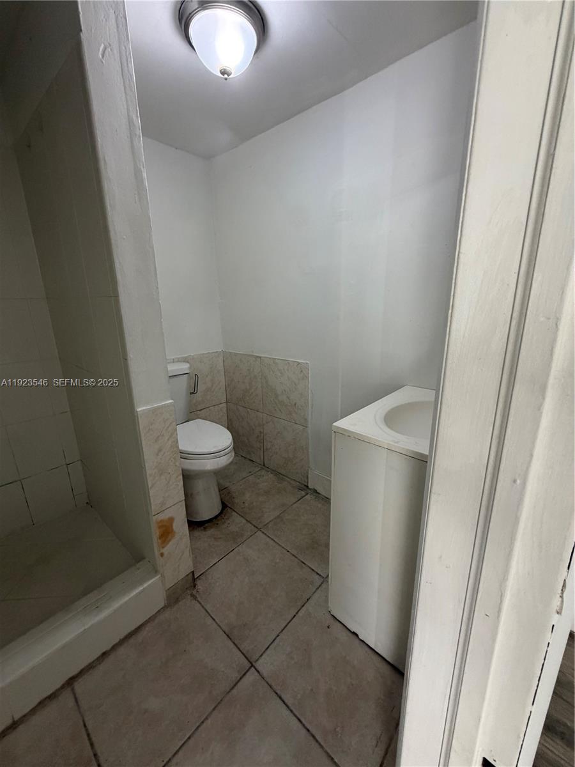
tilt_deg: -14.7
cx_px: 288
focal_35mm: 14
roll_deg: +0.4
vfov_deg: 102.1
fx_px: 310
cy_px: 384
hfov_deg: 85.7
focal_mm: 2.22
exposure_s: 1/120
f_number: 2.2
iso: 320
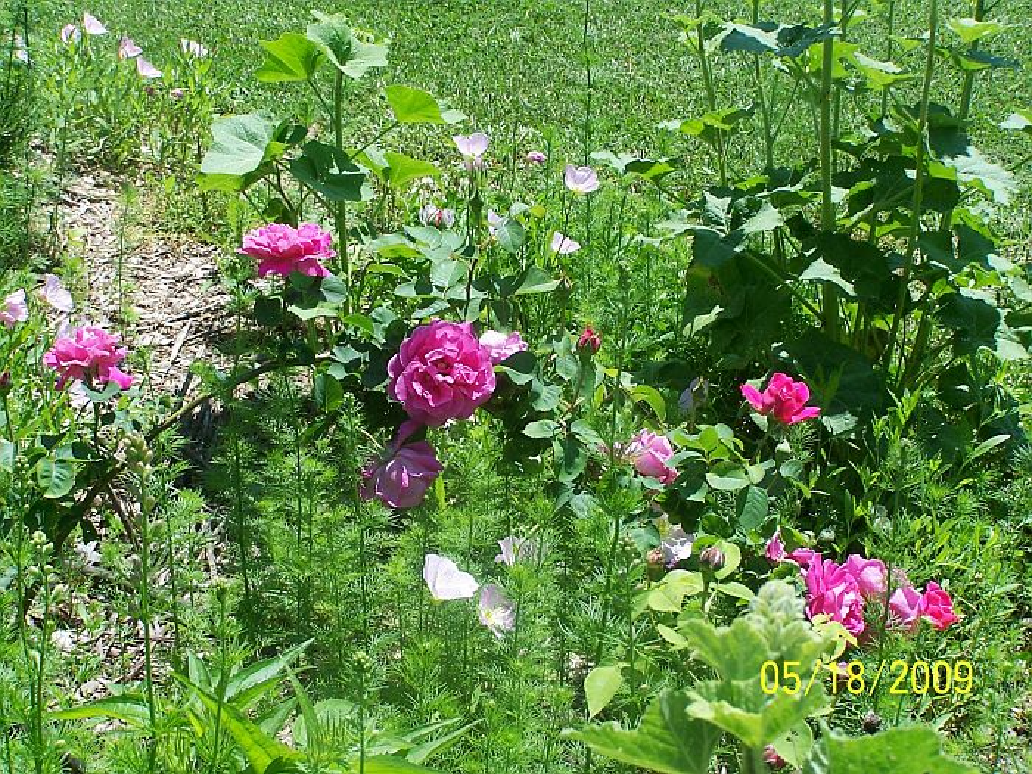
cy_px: 387
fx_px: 2236
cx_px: 516
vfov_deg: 19.6
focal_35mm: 75
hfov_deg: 26.0
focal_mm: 12.4
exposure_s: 1/350
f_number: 4.5
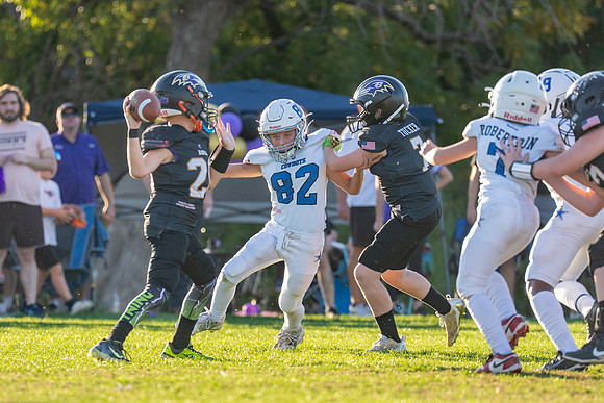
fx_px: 6546
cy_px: 256
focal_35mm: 390
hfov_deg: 5.3
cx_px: 266
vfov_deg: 3.5
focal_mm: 200
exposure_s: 1/1600
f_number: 2.8
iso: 200
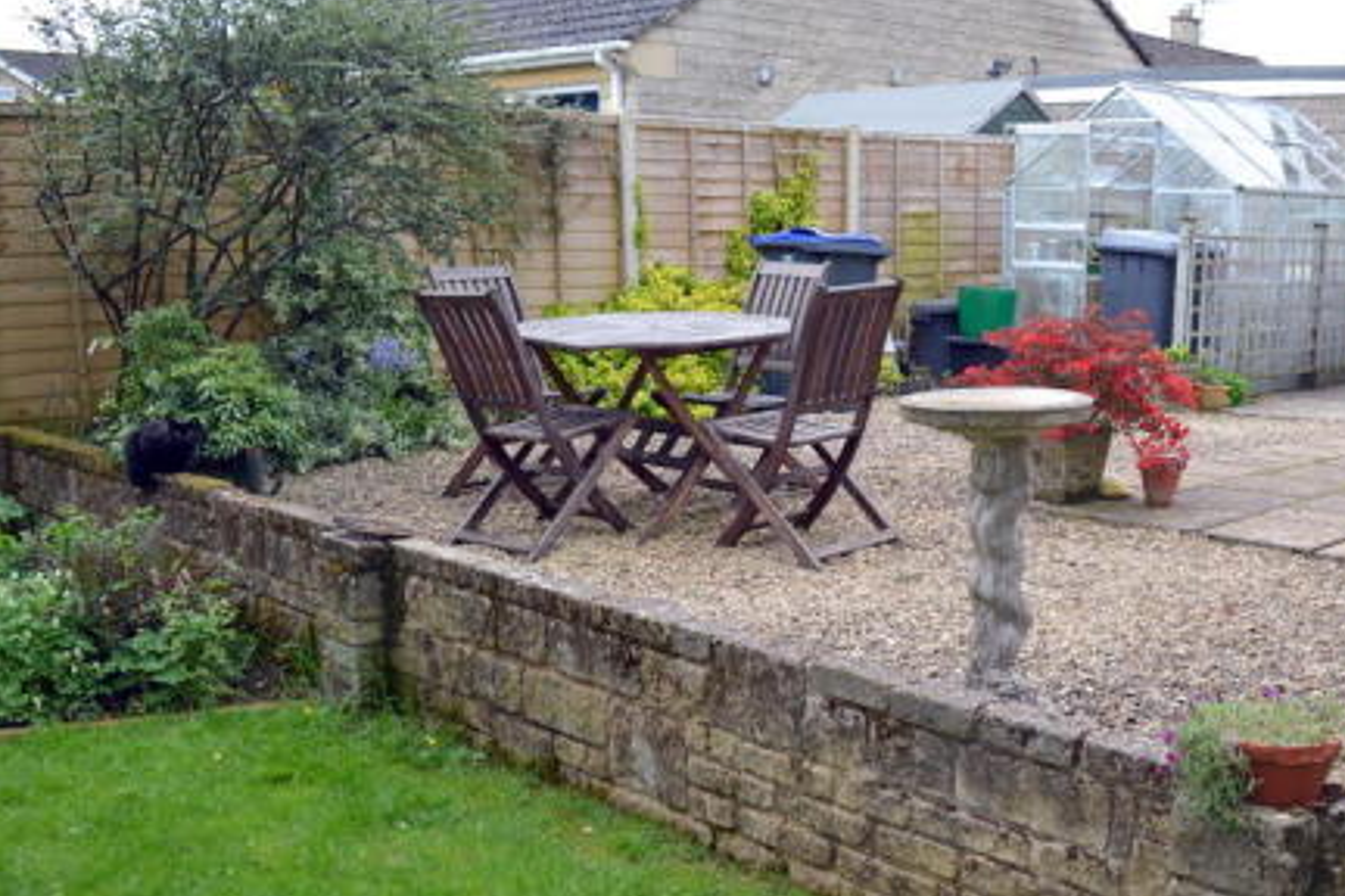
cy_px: 653
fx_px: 1532
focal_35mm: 41
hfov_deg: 46.5
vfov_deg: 32.1
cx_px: 915
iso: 100
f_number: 5.6
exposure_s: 1/125
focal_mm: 18
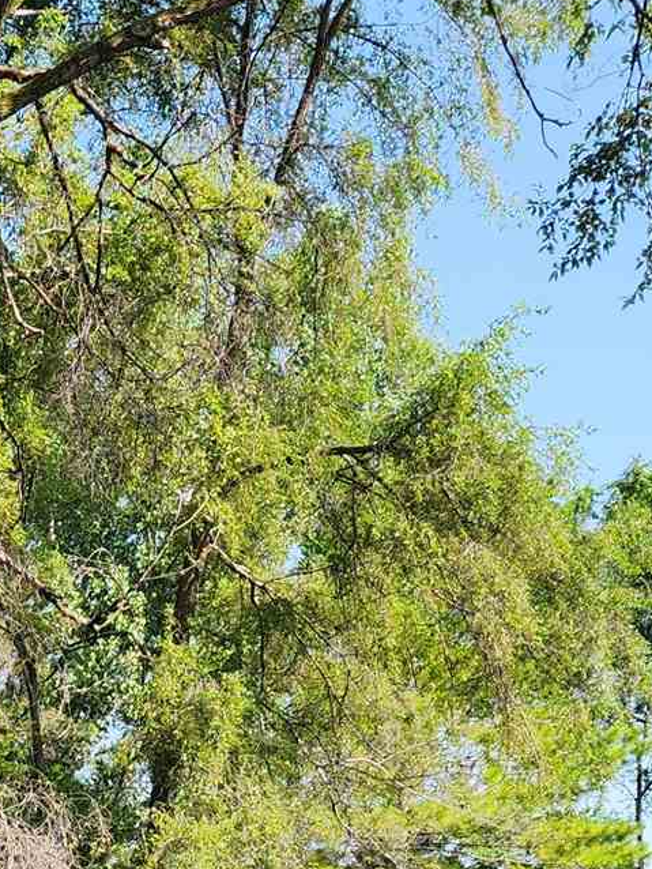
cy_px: 1264
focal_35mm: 83
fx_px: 2083
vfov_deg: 20.5
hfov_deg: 16.9
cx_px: -172
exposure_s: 1/565
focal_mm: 5.4
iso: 20
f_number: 1.8
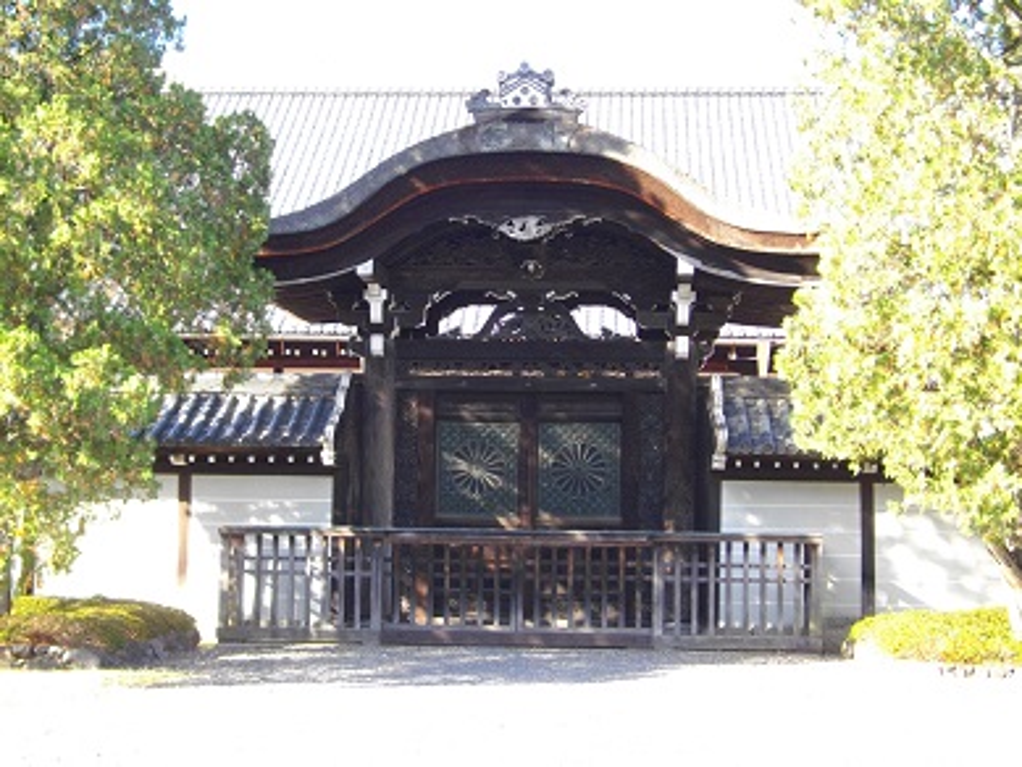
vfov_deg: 23.7
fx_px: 1831
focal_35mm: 62
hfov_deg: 31.2
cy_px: 384
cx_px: 511
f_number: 4.1
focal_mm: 11
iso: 200
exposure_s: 1/125
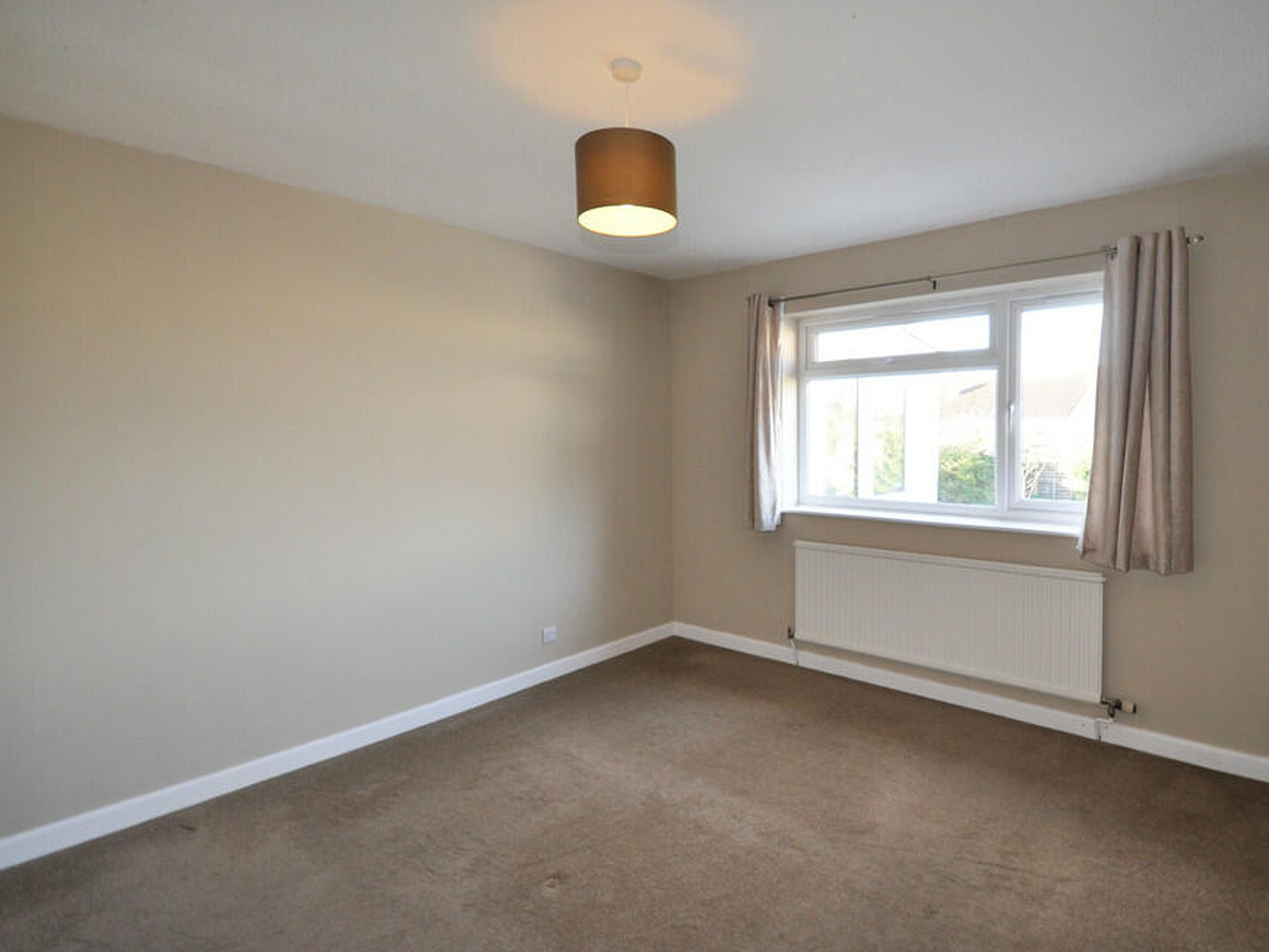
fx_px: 623
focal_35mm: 17
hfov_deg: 90.2
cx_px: 743
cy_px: 472
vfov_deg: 74.7
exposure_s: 1/125
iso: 720
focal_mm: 10
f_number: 3.5
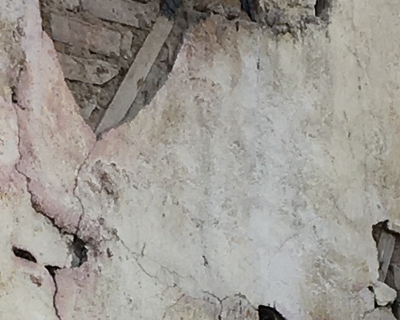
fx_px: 2713
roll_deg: +3.6
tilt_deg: +10.9
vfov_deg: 6.7
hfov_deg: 8.4
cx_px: 10
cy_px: 487
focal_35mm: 229
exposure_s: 1/541
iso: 25
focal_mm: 4.15
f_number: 2.2
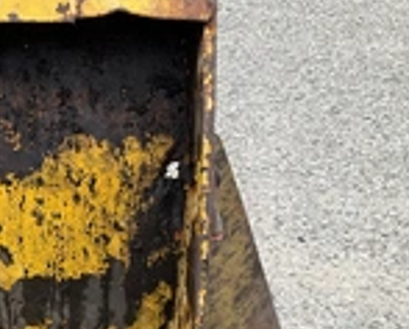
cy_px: 240
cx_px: -39
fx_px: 933
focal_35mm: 77
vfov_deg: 19.8
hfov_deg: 23.2
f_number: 1.8
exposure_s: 1/147
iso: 20
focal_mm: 3
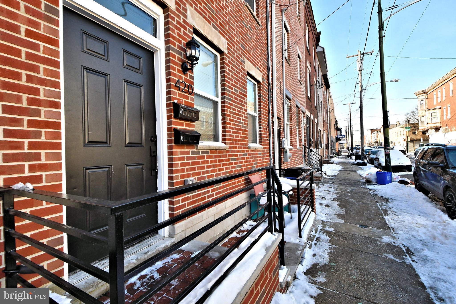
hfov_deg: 100.4
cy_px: 152
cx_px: 228
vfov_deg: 77.3
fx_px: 190
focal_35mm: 15
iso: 1000
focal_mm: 10
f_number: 6.3
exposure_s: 1/1600
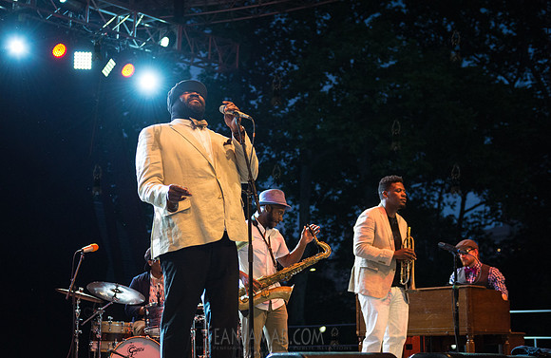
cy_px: 224
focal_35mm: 59
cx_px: 215
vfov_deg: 22.6
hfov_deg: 34.1
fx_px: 895
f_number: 3.2
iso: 1600
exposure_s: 1/500
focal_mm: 48
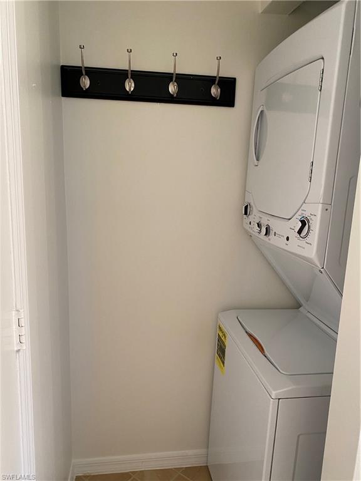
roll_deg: -1.4
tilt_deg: -10.9
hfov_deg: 53.1
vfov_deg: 67.3
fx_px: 362
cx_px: 180
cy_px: 240
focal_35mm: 26
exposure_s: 1/60
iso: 125
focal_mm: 4.25
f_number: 1.8
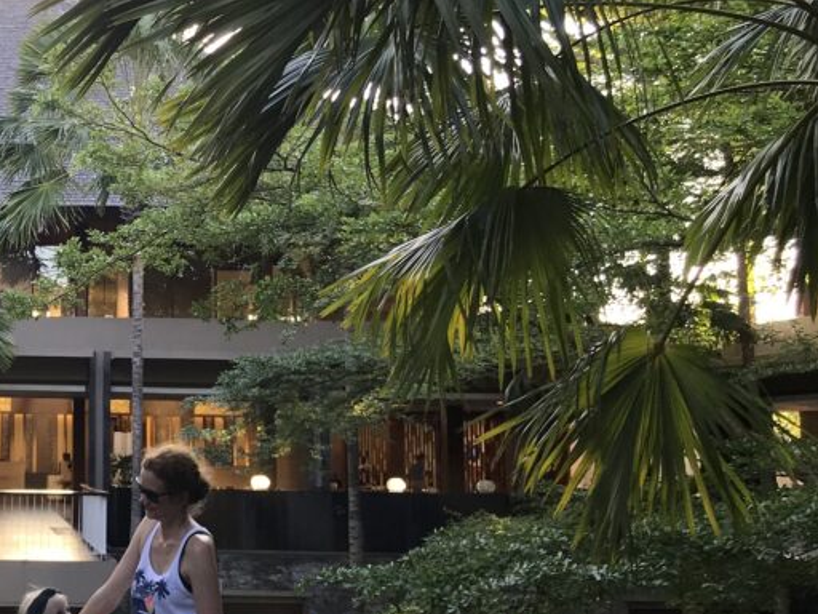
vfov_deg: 26.1
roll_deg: -0.1
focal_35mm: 56
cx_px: 13
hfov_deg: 31.9
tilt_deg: +6.0
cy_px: 280
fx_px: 1323
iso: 20
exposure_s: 1/113
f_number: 1.8
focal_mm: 3.99
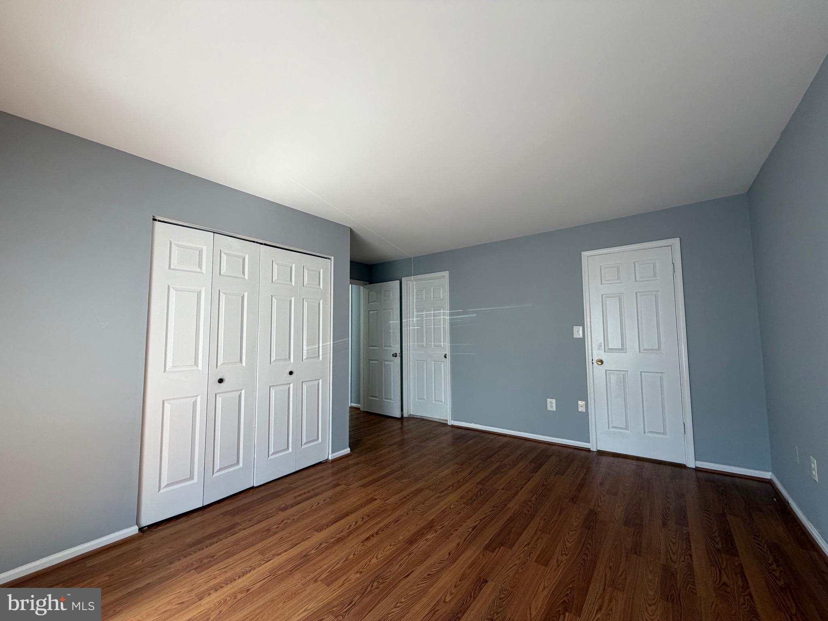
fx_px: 335
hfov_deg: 102.1
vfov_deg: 85.7
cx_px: 414
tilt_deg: +4.6
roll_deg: +0.1
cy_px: 310
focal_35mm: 14
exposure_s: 1/121
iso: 100
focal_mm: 2.22
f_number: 2.2
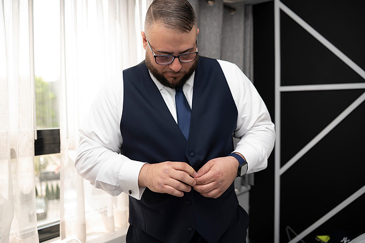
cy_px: 122
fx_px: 324
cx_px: 182
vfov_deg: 41.1
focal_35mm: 32
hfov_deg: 58.7
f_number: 2.8
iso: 50
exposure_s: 1/100
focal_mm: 32
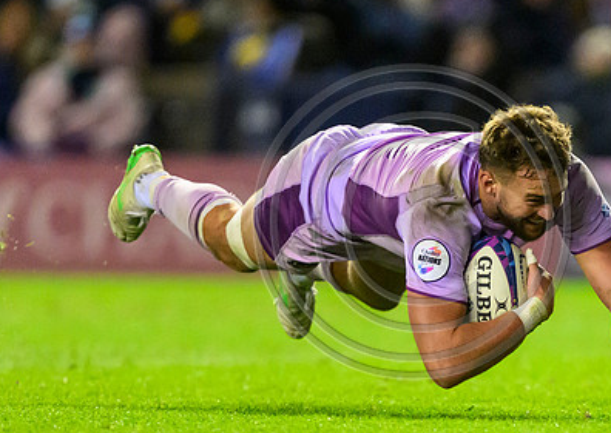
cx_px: 431
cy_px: 426
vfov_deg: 1.4
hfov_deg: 1.9
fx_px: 18094
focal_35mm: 1045
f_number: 2.8
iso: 10000
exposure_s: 1/1600
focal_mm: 400
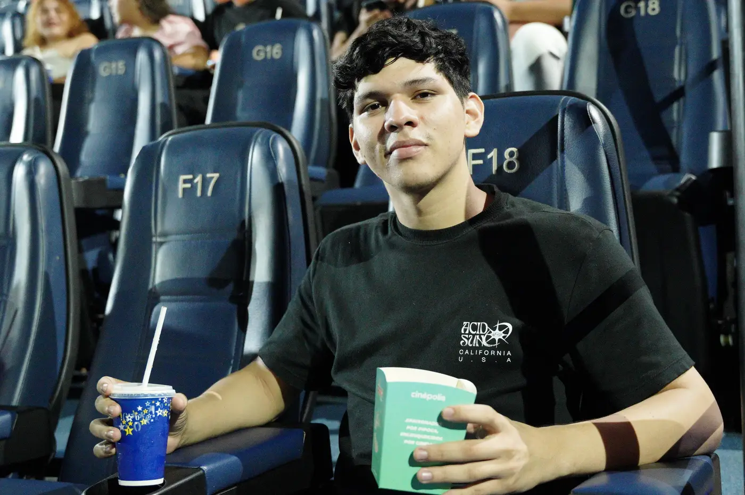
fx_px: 992
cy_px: 248
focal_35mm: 48
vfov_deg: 28.0
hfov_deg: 41.1
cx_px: 372
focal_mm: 32.5
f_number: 2.8
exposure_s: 1/40
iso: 10000
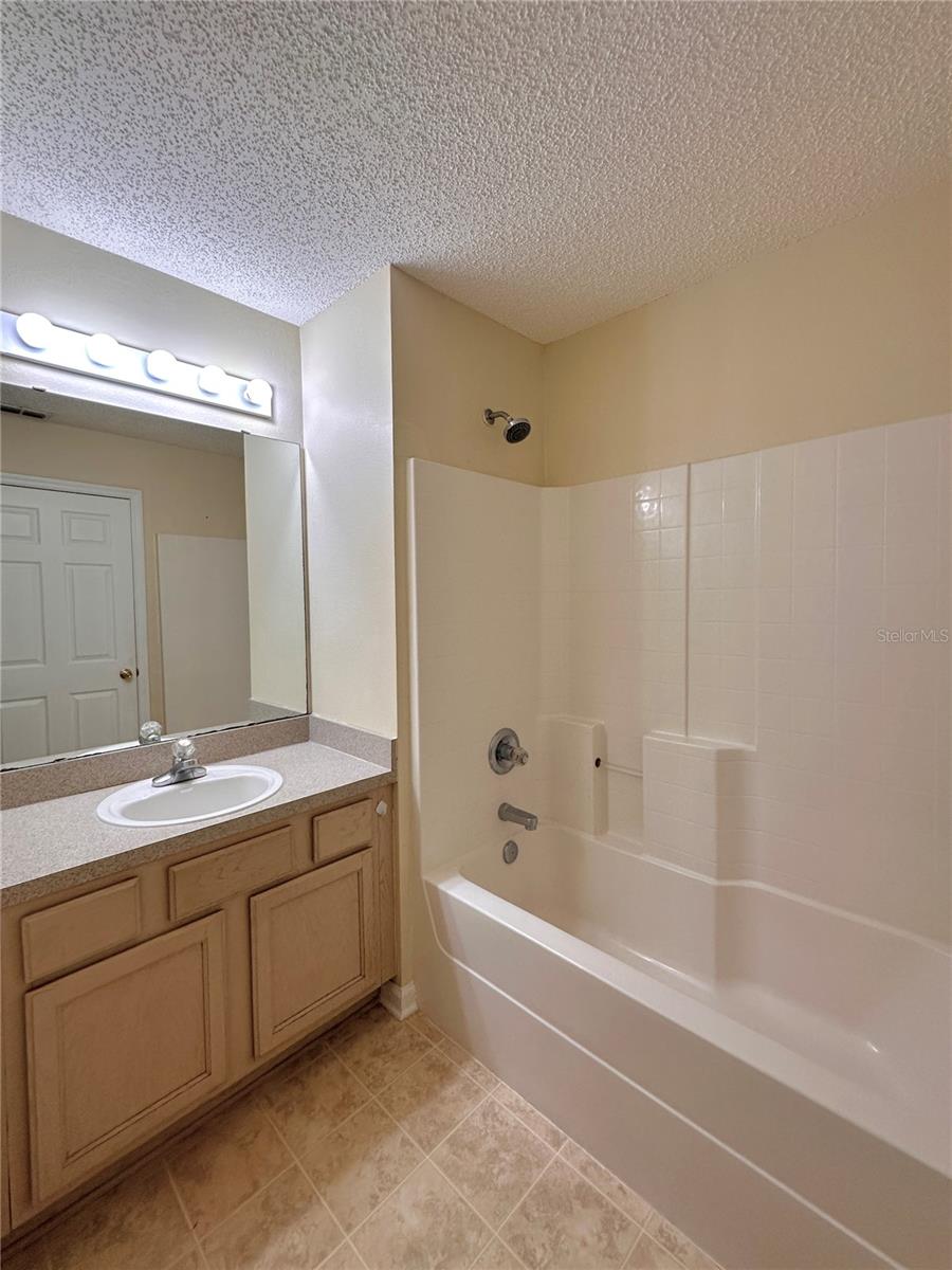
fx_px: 513
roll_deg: -0.9
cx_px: 476
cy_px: 635
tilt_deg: -3.5
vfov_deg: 102.1
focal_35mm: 14
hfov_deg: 85.7
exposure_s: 1/120
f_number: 2.2
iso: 160
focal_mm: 2.22
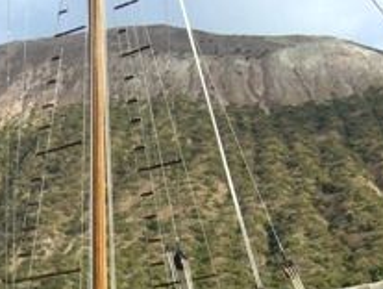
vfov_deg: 13.6
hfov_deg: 18.1
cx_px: 111
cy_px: 265
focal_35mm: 108
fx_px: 1197
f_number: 5.6
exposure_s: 1/250
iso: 80
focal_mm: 5.8
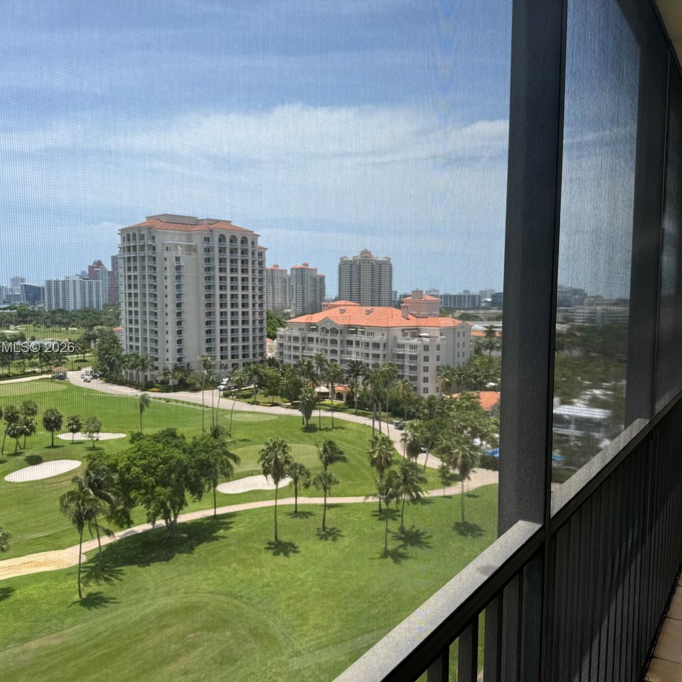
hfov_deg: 55.6
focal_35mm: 29
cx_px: 360
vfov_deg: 55.6
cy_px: 349
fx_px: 646
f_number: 1.78
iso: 80
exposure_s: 1/2833
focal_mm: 6.76
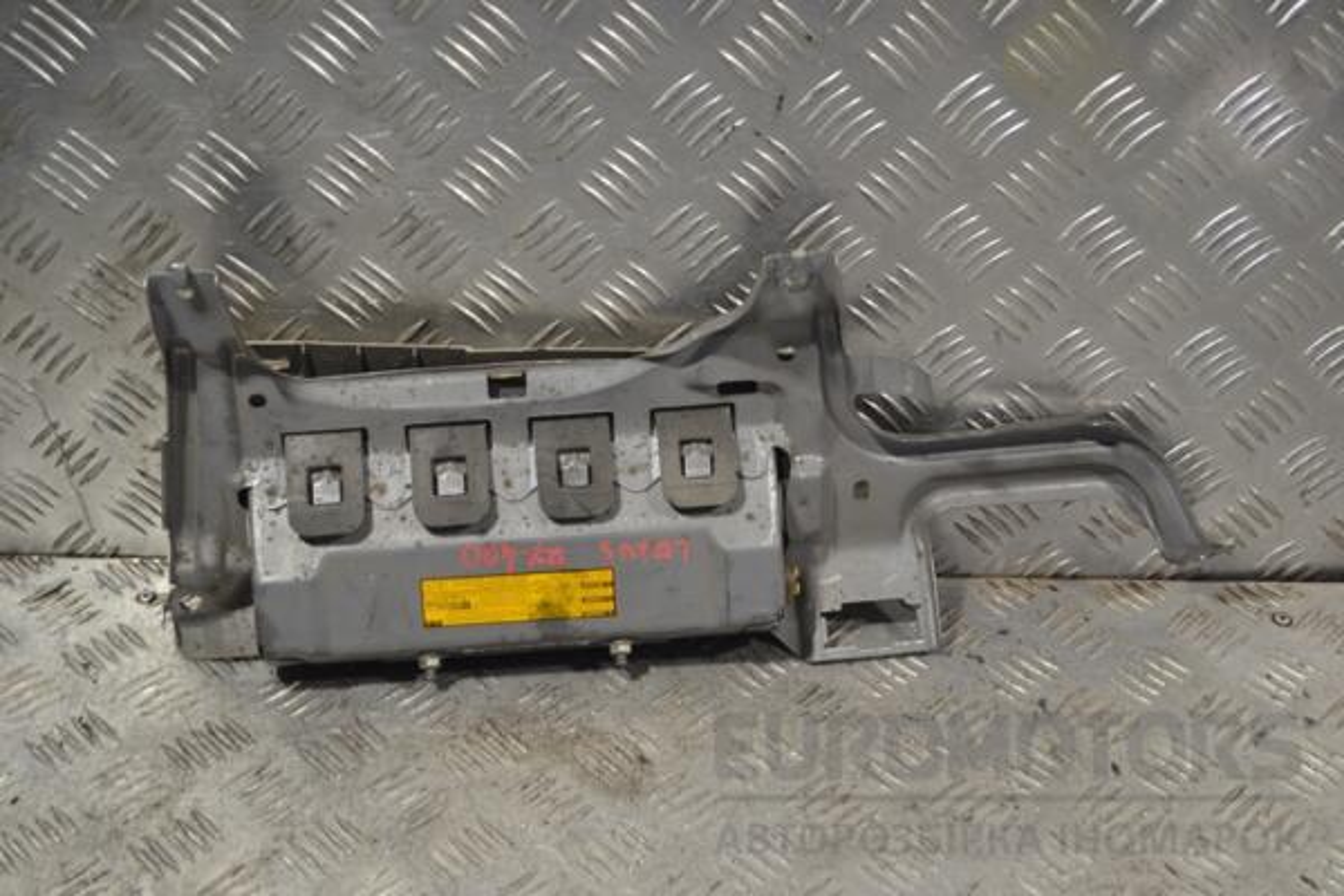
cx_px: 672
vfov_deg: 25.8
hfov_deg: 37.9
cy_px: 448
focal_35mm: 52
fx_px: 1960
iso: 140
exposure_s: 1/30
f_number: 5
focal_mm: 35
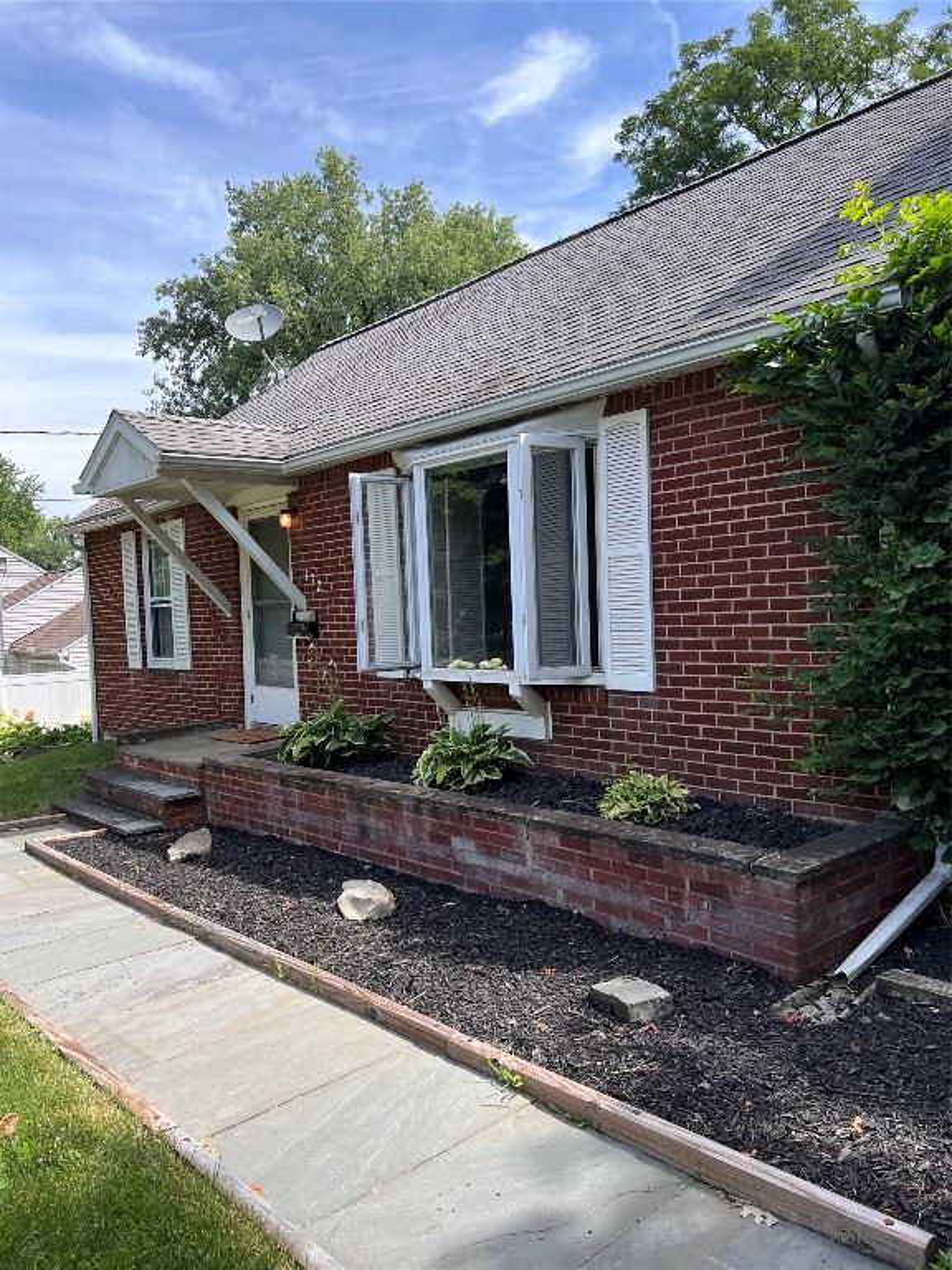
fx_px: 953
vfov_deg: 67.3
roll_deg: +1.7
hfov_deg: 53.1
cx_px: 476
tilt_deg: -1.5
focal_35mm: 26
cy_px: 635
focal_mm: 5.7
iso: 50
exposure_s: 1/1196
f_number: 1.5
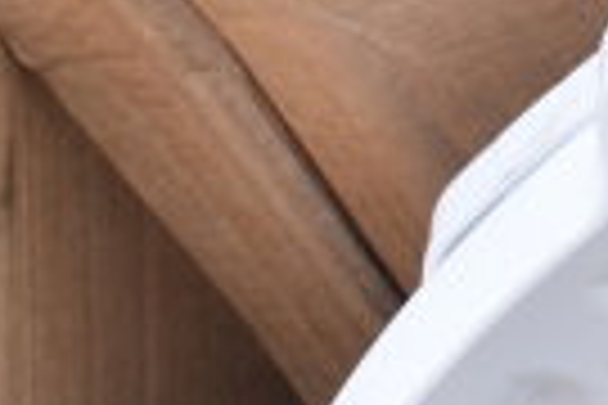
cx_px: 1302
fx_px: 3314
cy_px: 340
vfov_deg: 7.0
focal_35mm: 196
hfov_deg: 9.6
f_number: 6.3
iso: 200
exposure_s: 1/160
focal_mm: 29
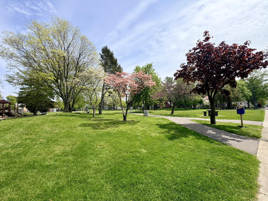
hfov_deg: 102.1
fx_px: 108
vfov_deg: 85.7
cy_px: 100
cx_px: 134
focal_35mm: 14
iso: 20
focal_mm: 2.22
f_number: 2.2
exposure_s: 1/928
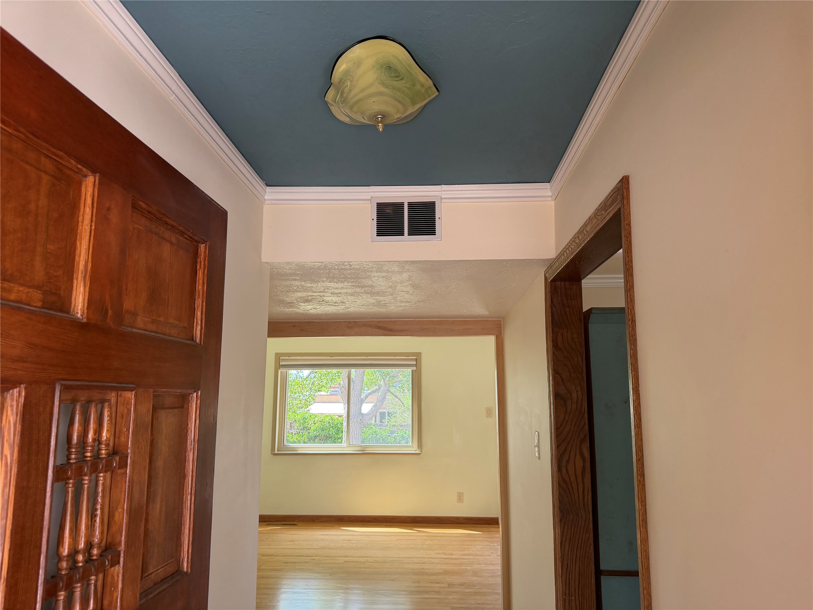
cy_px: 305
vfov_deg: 56.8
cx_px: 406
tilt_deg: +7.5
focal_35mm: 24
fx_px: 564
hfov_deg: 71.6
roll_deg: +0.6
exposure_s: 1/230
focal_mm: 6.76
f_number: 1.78
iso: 200
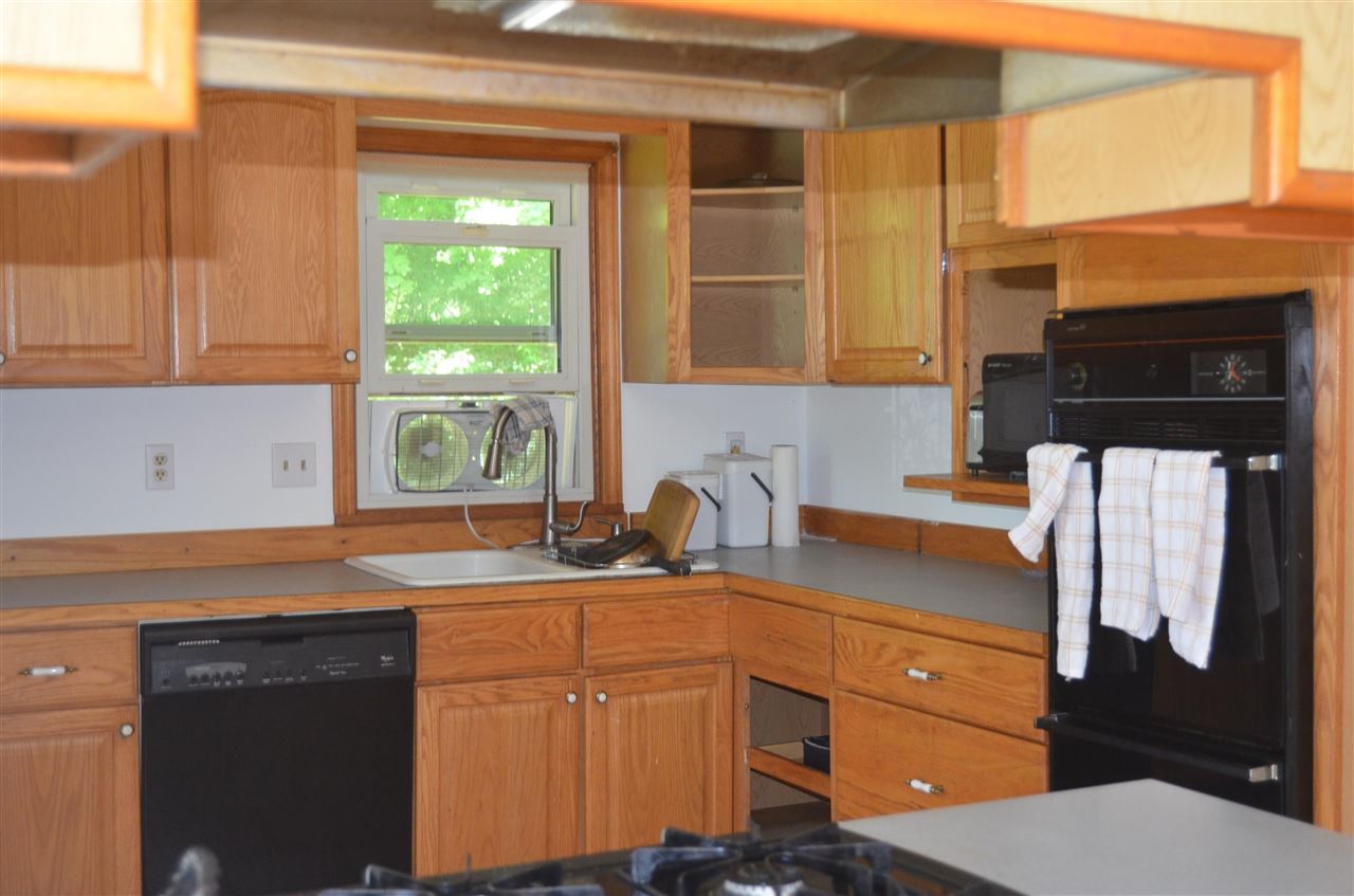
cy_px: 448
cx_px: 677
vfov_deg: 27.9
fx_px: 1801
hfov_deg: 41.2
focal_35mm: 48
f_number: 4.5
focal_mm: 32
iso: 1250
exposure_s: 1/60
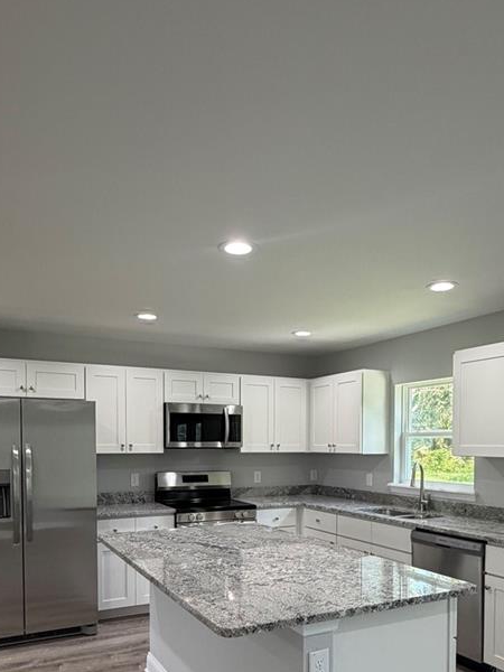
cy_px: 468
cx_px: 255
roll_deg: -0.7
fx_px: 544
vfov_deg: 61.3
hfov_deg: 49.7
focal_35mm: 28
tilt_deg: -2.2
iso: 250
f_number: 2.2
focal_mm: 2.22
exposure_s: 1/120
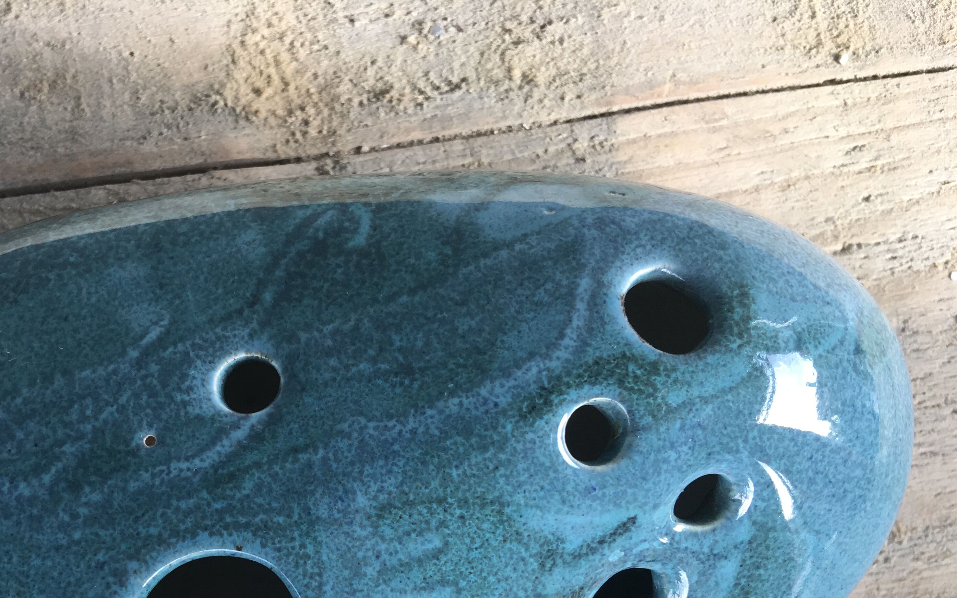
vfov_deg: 29.8
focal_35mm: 42
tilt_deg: -86.7
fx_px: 1095
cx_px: 309
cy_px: 487
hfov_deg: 46.4
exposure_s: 1/100
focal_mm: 4.15
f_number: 2.2
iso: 40
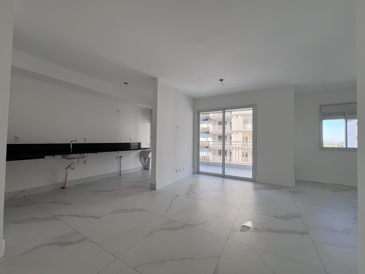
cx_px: 182
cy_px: 137
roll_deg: -0.4
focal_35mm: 13
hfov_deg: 106.2
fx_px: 137
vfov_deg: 89.9
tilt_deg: +0.9
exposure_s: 1/124
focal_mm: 1.57
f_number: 1.8
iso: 32
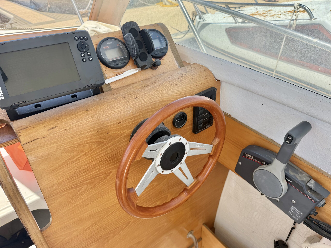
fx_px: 229
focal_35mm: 24
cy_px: 124
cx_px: 166
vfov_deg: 56.8
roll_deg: +2.9
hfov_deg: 71.6
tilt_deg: -34.2
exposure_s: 1/1522
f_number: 1.78
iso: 100
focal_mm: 6.76
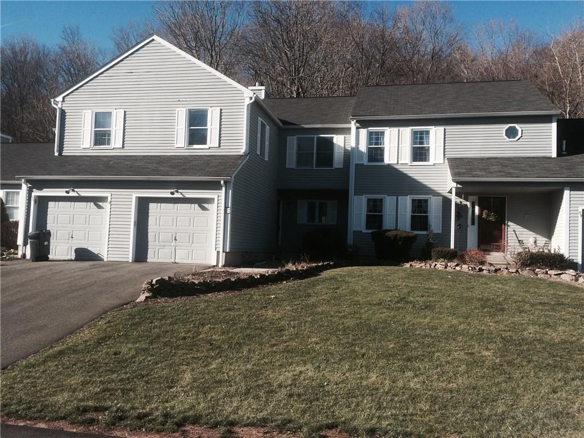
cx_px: 292
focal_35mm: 29
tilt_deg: +2.1
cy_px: 219
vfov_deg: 48.2
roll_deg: -0.7
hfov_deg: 61.7
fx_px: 489
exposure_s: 1/1642
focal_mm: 4.15
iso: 32
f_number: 2.2
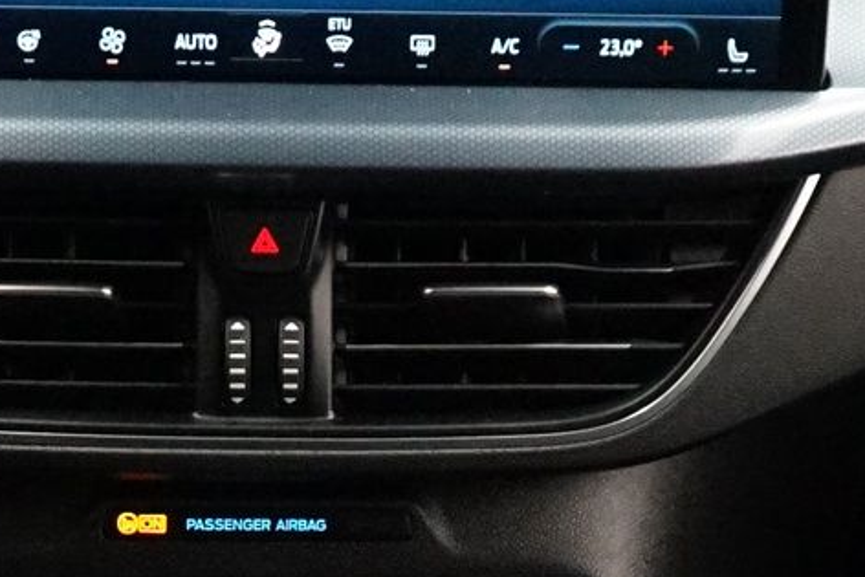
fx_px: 3821
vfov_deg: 8.4
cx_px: 357
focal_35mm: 159
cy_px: 864
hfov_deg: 12.9
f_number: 3.5
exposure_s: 1/100
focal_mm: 30
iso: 6400
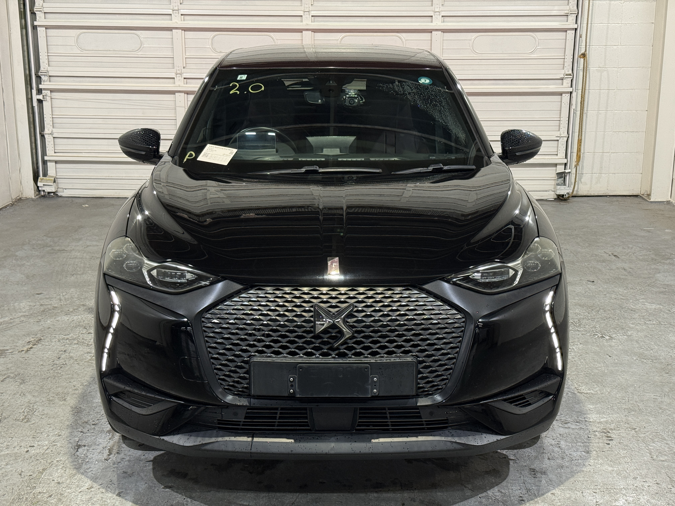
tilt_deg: -13.7
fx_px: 936
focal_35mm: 48
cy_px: 253
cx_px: 338
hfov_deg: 39.7
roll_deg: -0.5
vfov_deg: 30.3
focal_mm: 6.76
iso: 100
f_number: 1.78
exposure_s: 1/60
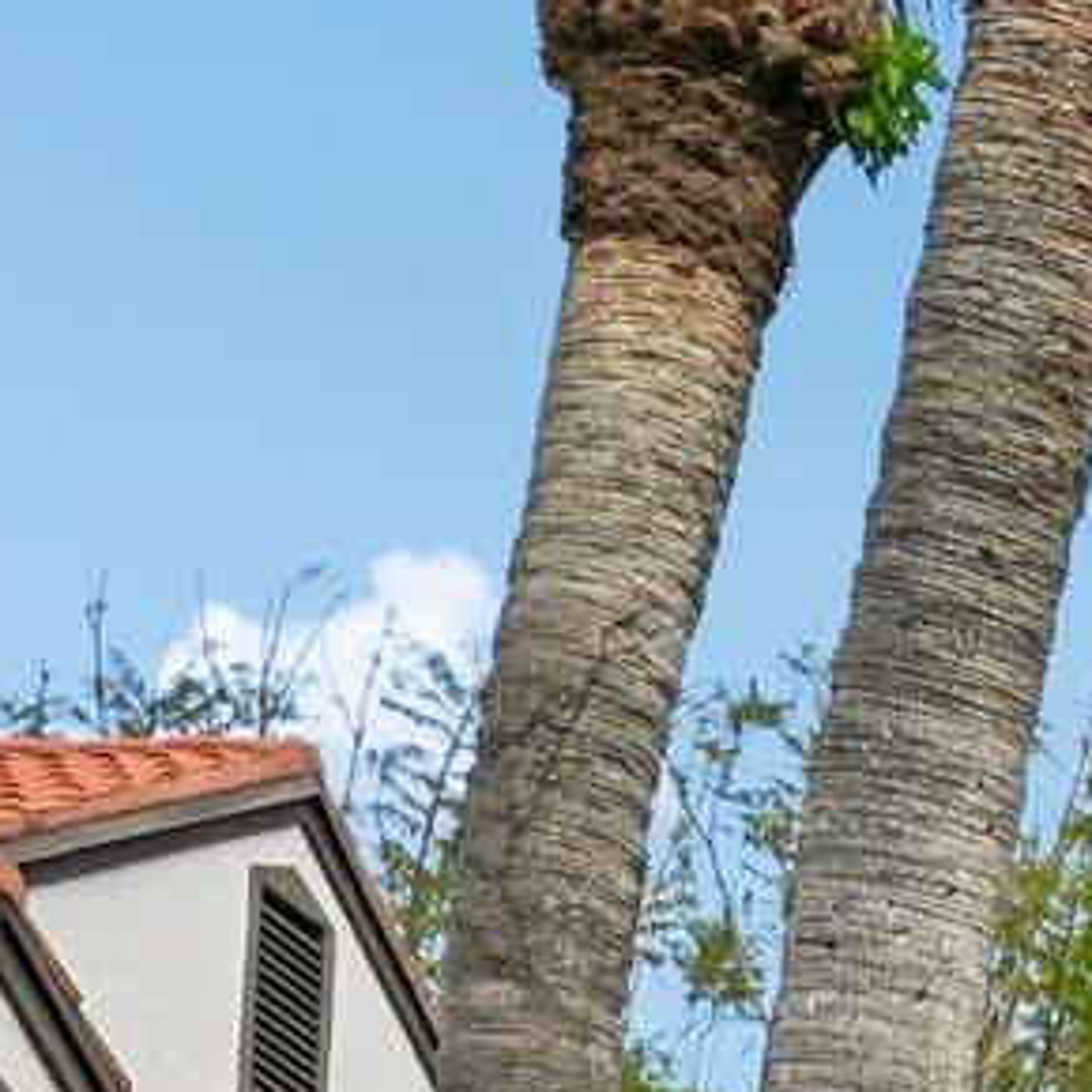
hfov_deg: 10.8
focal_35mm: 135
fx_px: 4818
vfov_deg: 11.8
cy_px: 2084
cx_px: 2730
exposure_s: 1/6400
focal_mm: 22.5
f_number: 8
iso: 2000
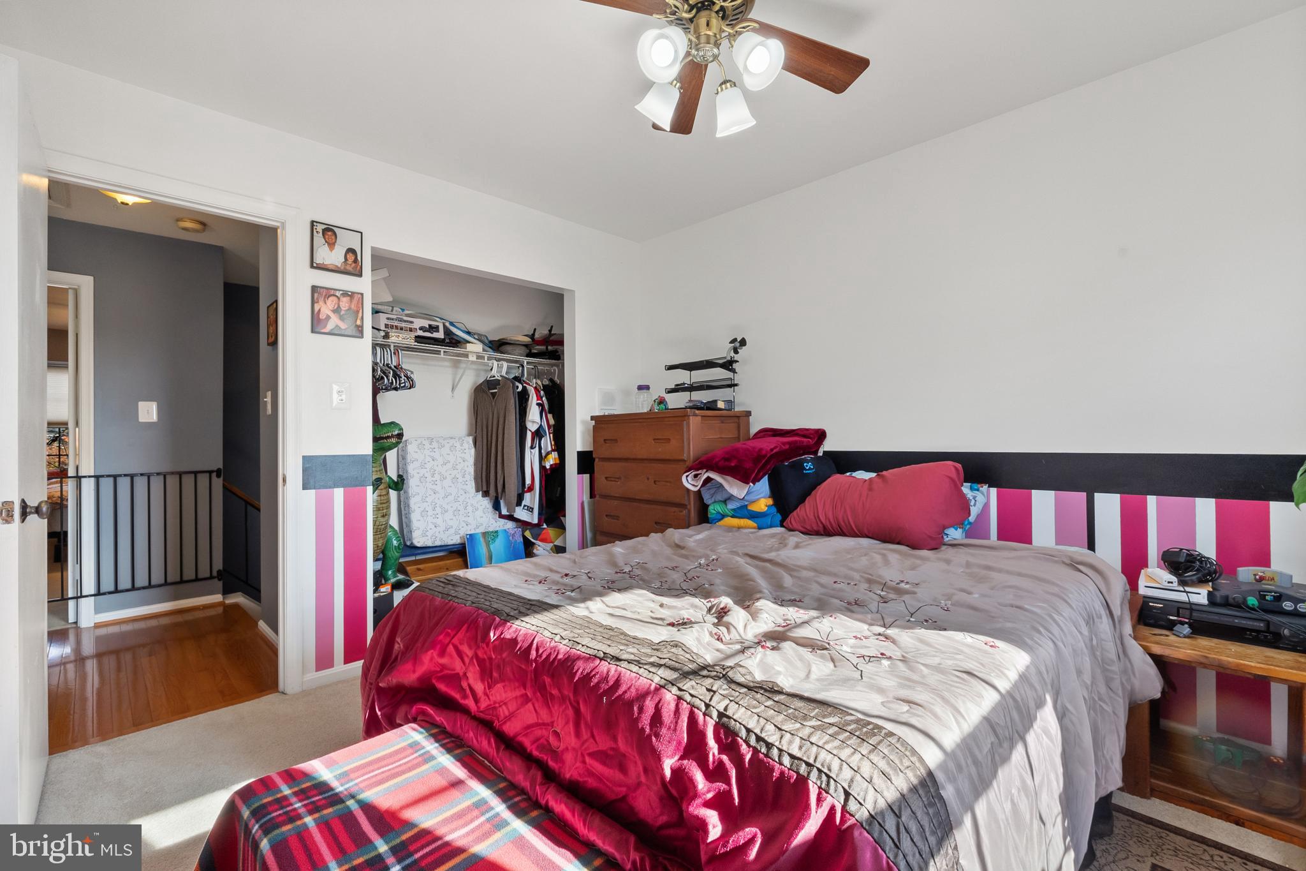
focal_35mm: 15
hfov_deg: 100.4
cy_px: 436
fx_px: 544
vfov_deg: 77.3
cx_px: 653
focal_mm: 10
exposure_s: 1/20
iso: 640
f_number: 8
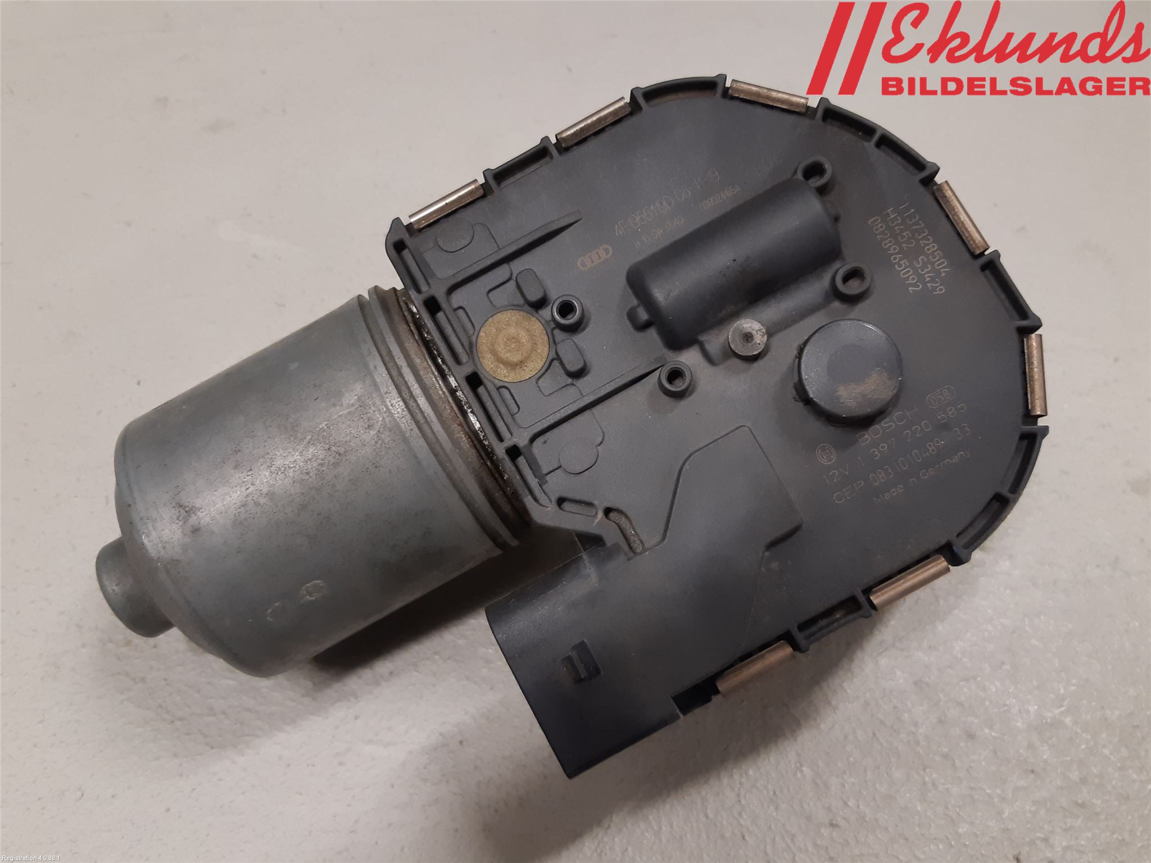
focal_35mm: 26
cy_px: 432
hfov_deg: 67.3
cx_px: 576
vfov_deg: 53.1
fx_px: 865
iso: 125
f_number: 1.7
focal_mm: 3.93
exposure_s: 1/50
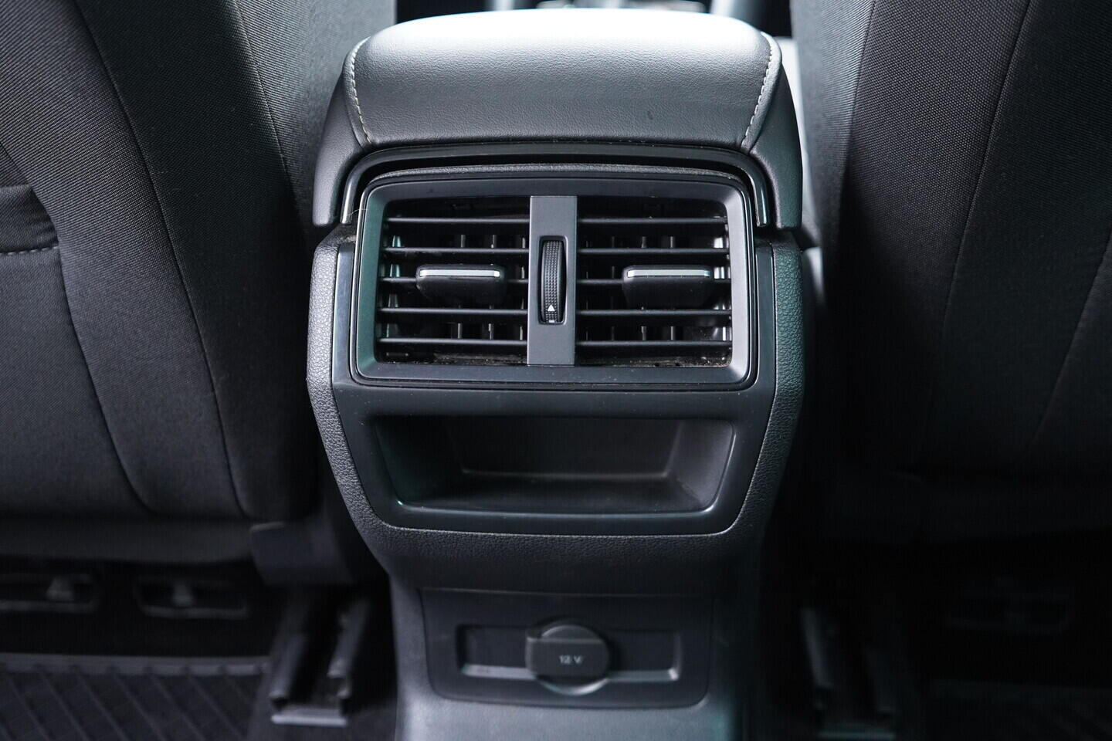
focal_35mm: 36
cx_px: 556
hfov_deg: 53.1
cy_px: 370
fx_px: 1112
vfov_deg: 36.9
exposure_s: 1/40
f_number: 2.8
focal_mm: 24
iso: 2000
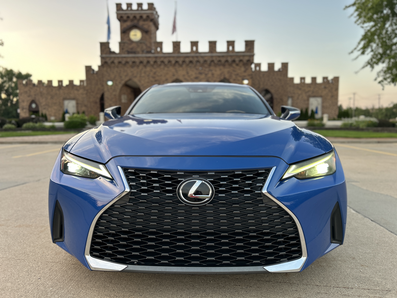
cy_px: 149
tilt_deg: -5.5
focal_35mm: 26
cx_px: 198
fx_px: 298
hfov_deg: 67.3
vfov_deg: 53.1
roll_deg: +0.8
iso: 40
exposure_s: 1/100
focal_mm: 5.7
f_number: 1.5
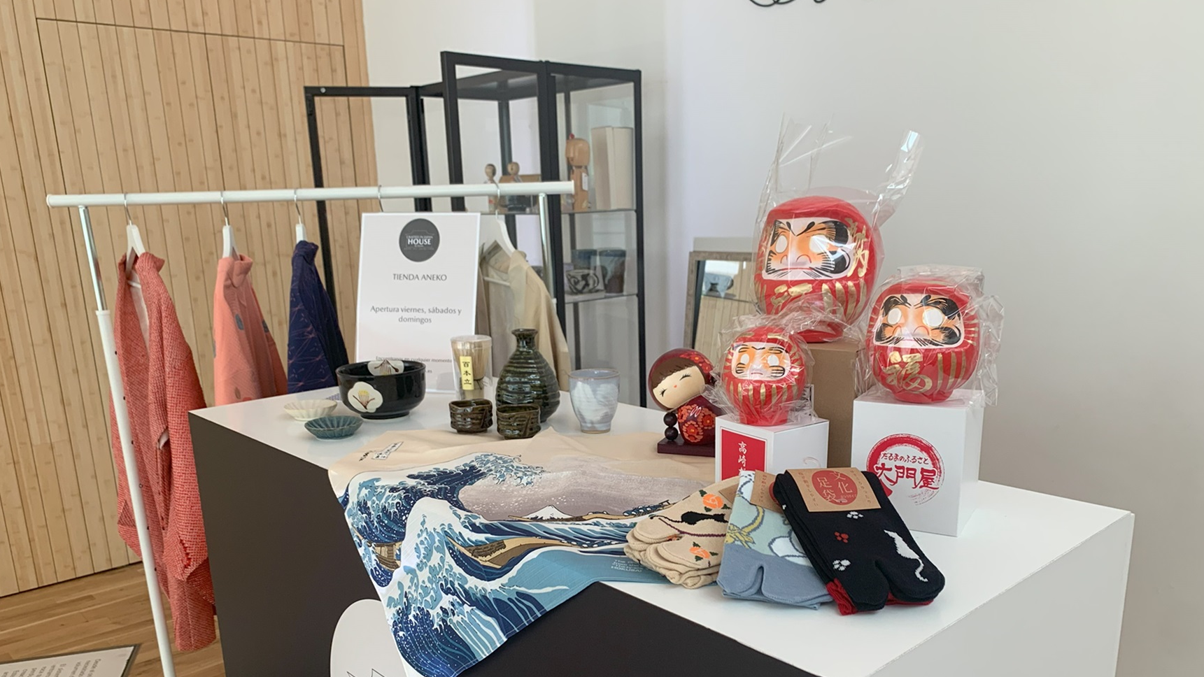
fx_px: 926
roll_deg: +0.7
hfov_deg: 66.1
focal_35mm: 29
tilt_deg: -15.5
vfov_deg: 39.7
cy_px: 456
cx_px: 599
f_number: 1.8
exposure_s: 1/120
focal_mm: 4.25
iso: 64
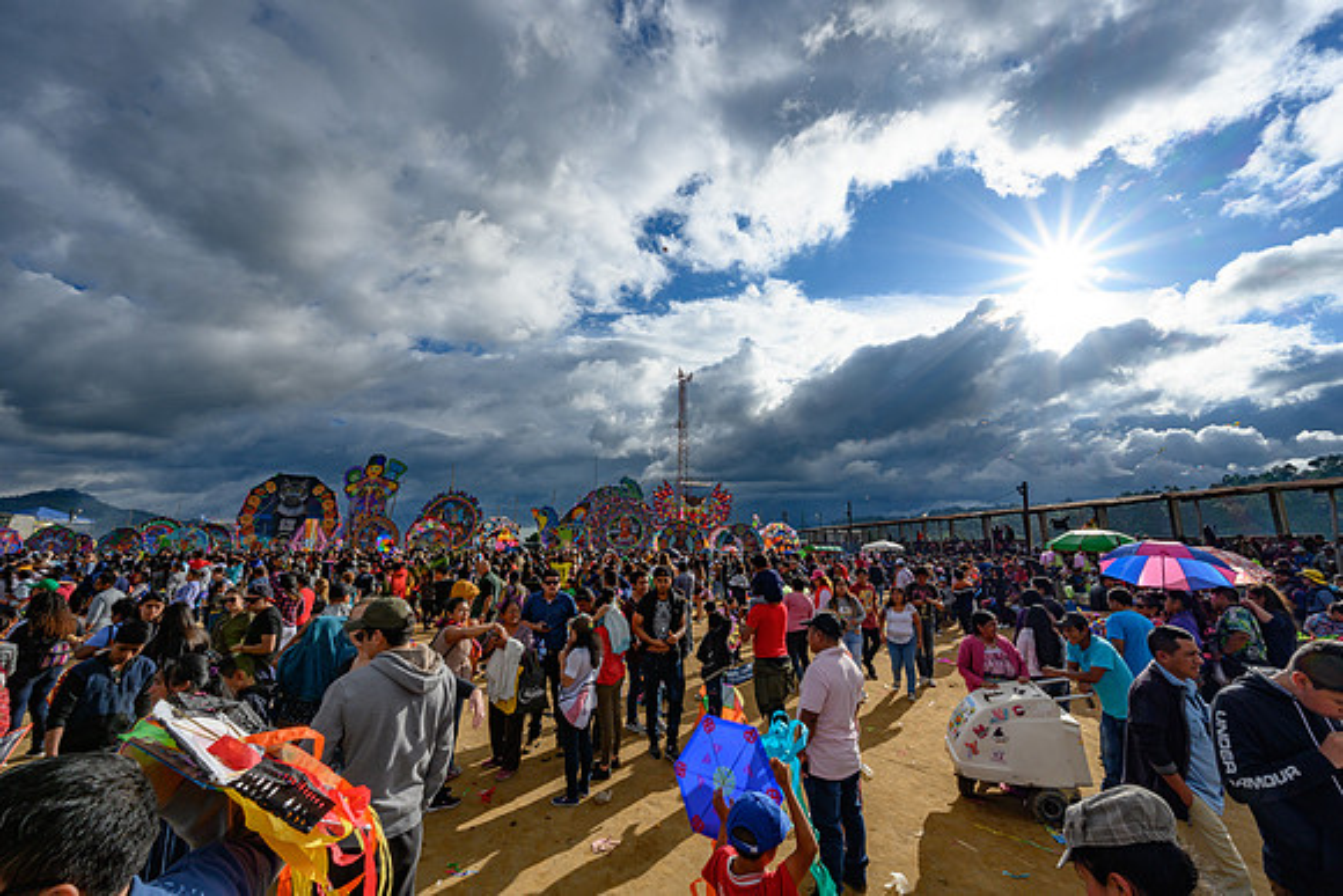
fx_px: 522
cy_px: 448
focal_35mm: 14
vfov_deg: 81.2
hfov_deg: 104.2
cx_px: 672
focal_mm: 14
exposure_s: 1/250
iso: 160
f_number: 16
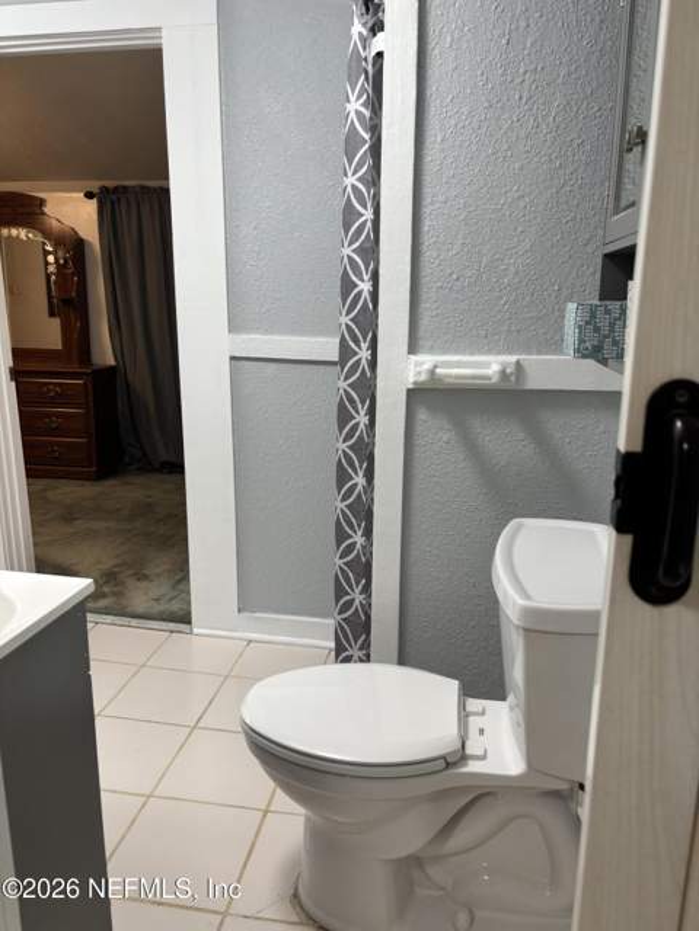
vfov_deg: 67.3
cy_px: 466
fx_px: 700
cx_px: 350
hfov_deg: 53.1
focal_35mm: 26
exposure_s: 1/60
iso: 80
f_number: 1.6
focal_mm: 5.96
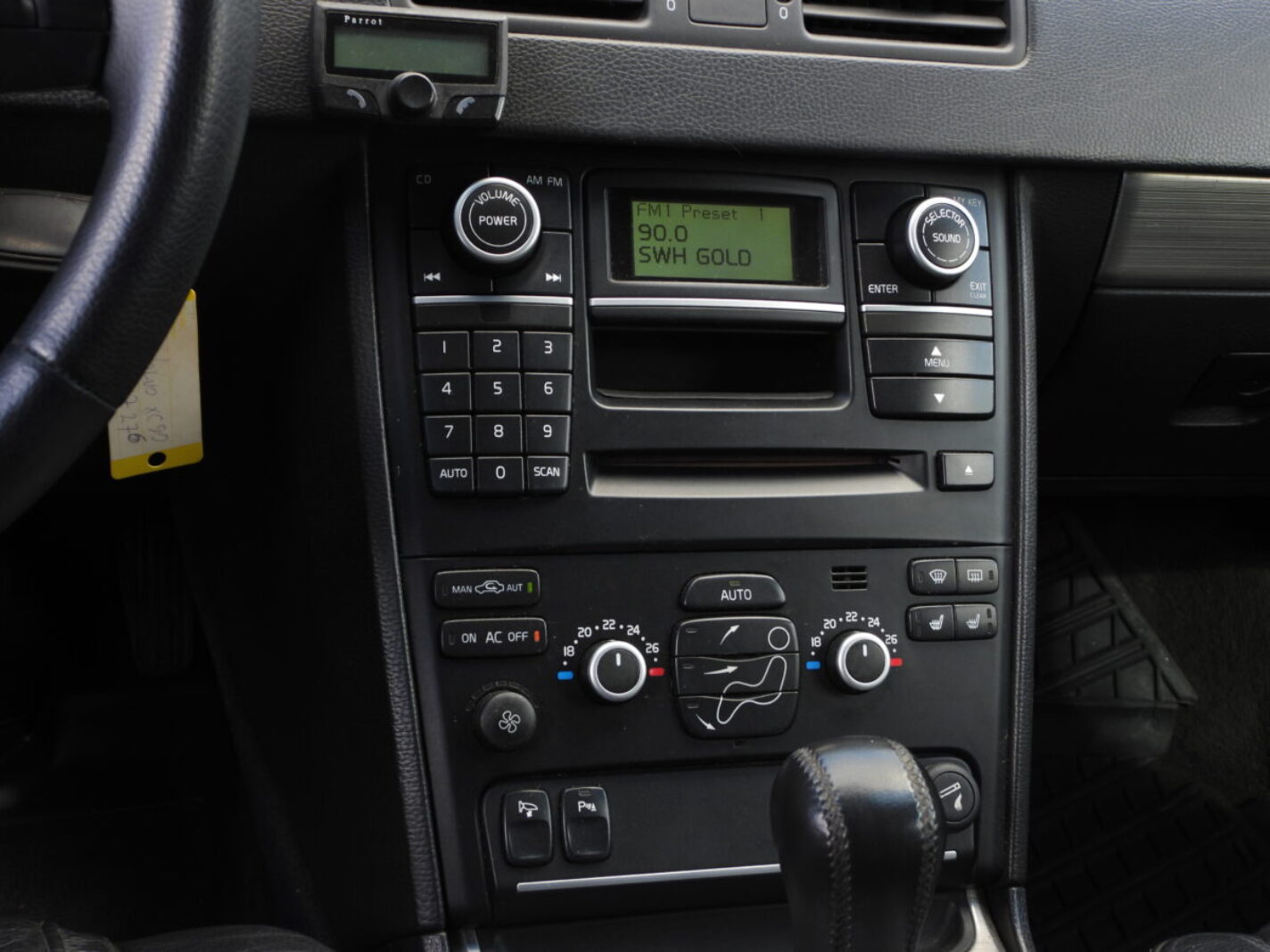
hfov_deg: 40.4
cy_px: 476
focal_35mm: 47
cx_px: 635
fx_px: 1724
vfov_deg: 30.9
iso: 100
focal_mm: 8.5
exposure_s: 1/80
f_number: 3.2
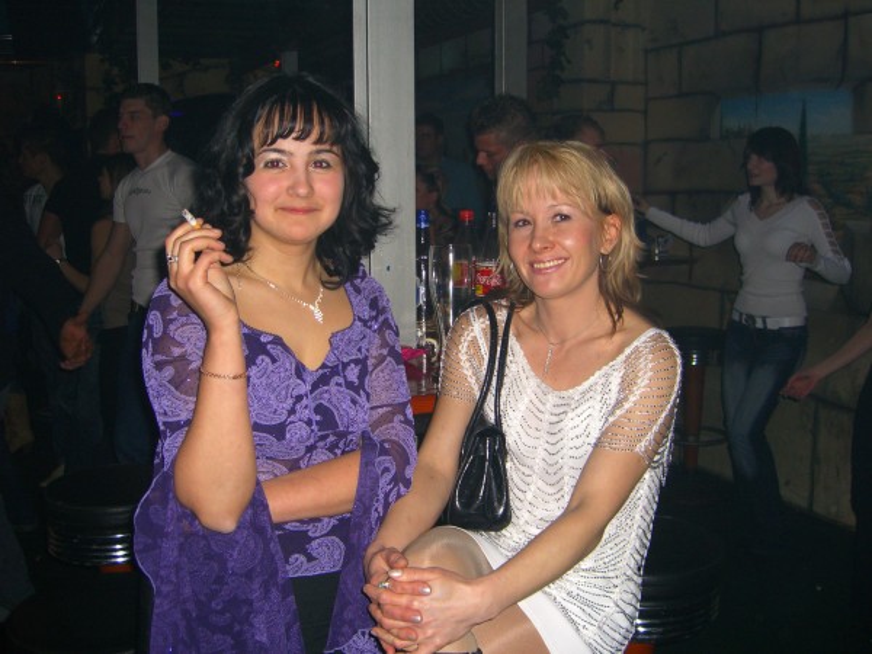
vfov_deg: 37.7
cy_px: 327
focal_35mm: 38
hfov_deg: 49.0
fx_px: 957
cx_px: 436
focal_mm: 7.9
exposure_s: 1/60
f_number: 2.8
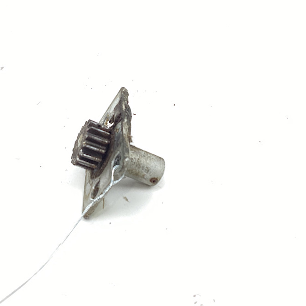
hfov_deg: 44.5
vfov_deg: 44.9
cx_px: 113
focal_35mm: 37
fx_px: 370
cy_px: 153
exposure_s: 1/60
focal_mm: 3.3
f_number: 2.4
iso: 64
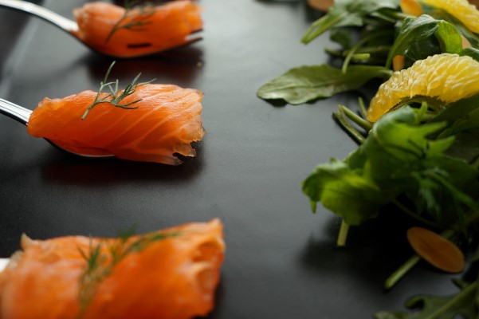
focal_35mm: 39
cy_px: 160
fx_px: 519
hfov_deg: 49.6
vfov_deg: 34.2
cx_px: 240
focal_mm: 26
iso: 100
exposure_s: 1/160
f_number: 4
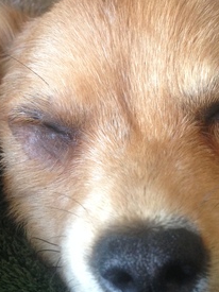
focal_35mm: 72
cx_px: 77
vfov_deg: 27.0
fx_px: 608
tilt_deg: -61.6
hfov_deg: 20.4
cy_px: 121
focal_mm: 4.12
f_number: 2.4
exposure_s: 1/20
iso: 125
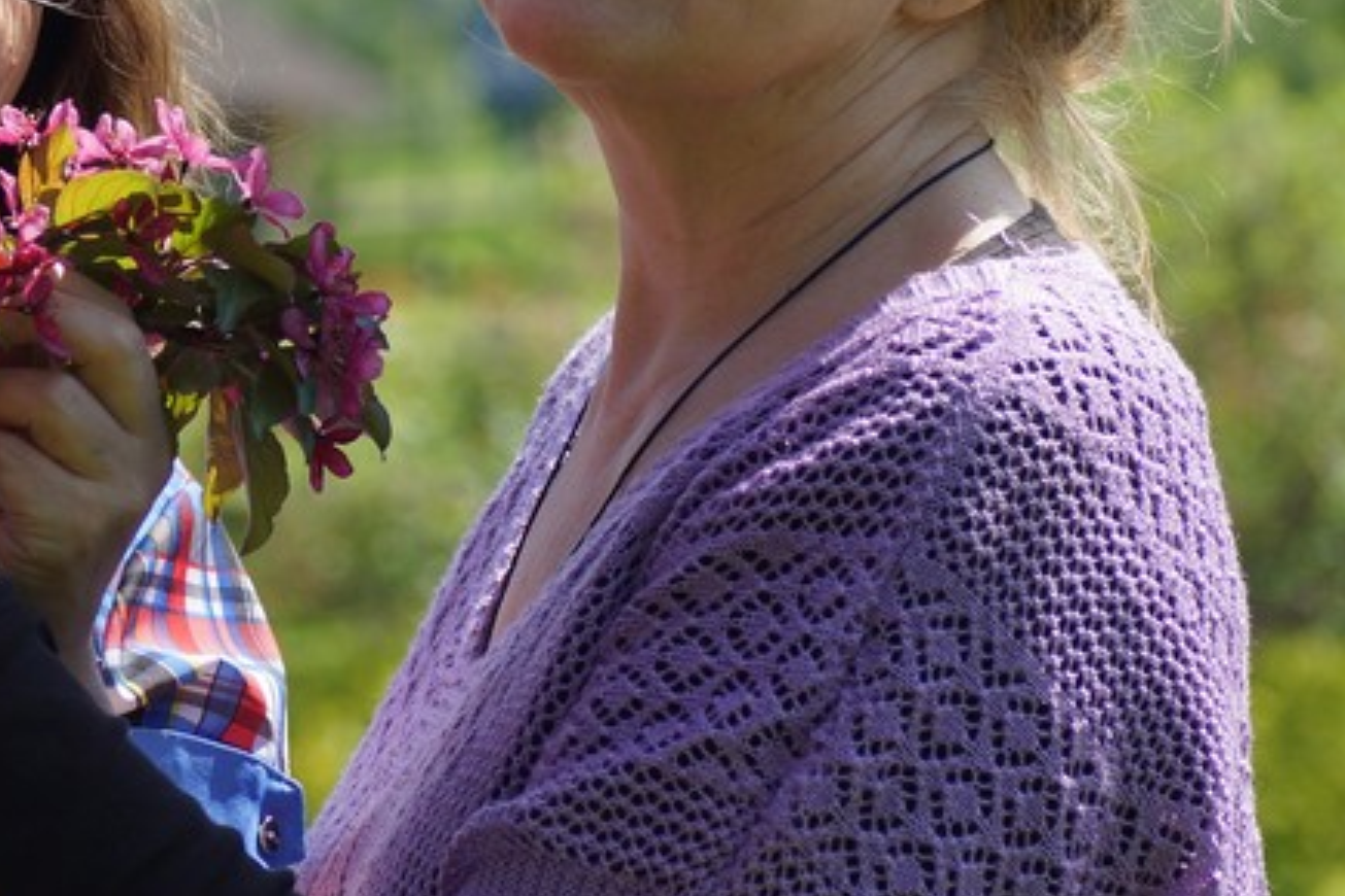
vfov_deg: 4.9
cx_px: 216
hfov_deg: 7.4
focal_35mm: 279
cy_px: 229
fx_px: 10423
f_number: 4.5
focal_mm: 90
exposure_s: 1/400
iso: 100
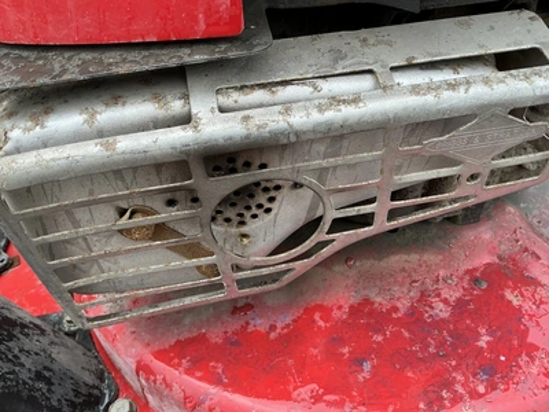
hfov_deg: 63.4
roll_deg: +3.7
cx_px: 274
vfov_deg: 49.7
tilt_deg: -43.4
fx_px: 444
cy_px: 206
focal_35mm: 28
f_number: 1.8
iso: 32
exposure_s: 1/122
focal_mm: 3
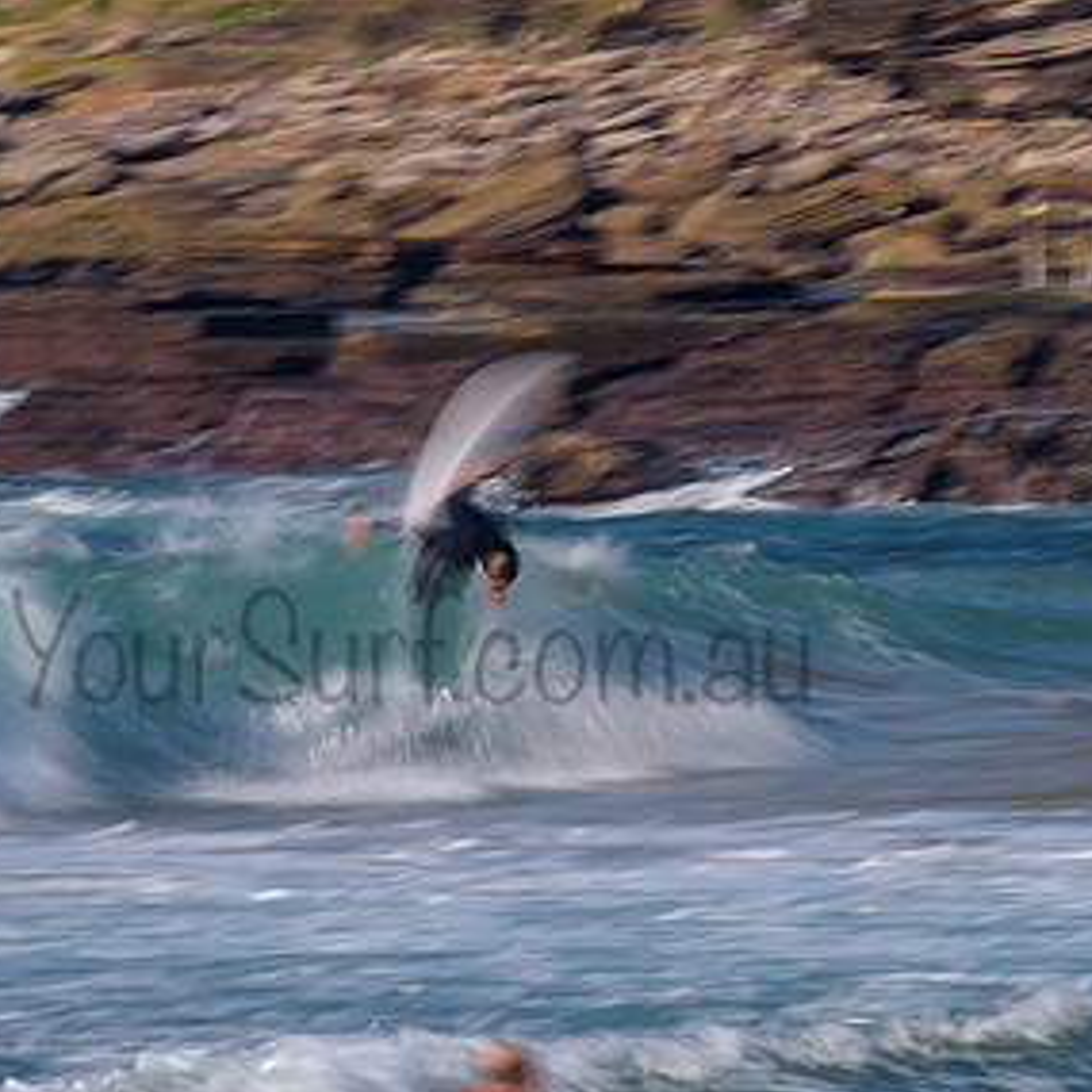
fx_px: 30872
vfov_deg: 2.0
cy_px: 615
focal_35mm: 865
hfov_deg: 2.0
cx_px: 406
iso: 31
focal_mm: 500
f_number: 16
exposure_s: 1/13
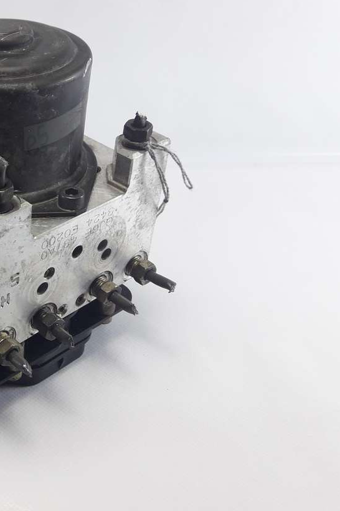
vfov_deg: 44.4
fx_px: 623
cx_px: -44
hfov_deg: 27.6
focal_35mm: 44
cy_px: 222
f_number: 1.9
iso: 50
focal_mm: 3.7
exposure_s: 1/50
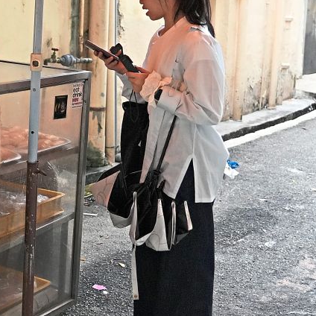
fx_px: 795
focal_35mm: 77
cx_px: -13
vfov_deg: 22.3
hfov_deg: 21.5
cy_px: 90
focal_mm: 31
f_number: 4
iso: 5000
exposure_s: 1/2500
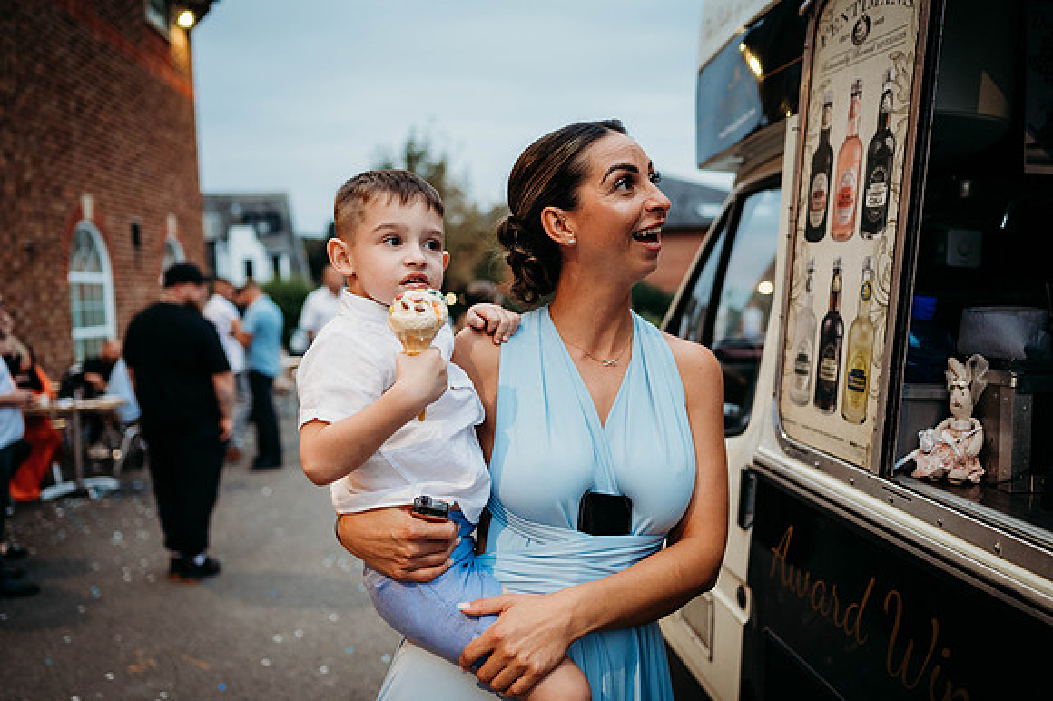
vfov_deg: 37.8
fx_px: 1023
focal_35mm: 35
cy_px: 350
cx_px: 526
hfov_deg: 54.5
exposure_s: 1/200
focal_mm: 35
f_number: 2.2
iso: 800
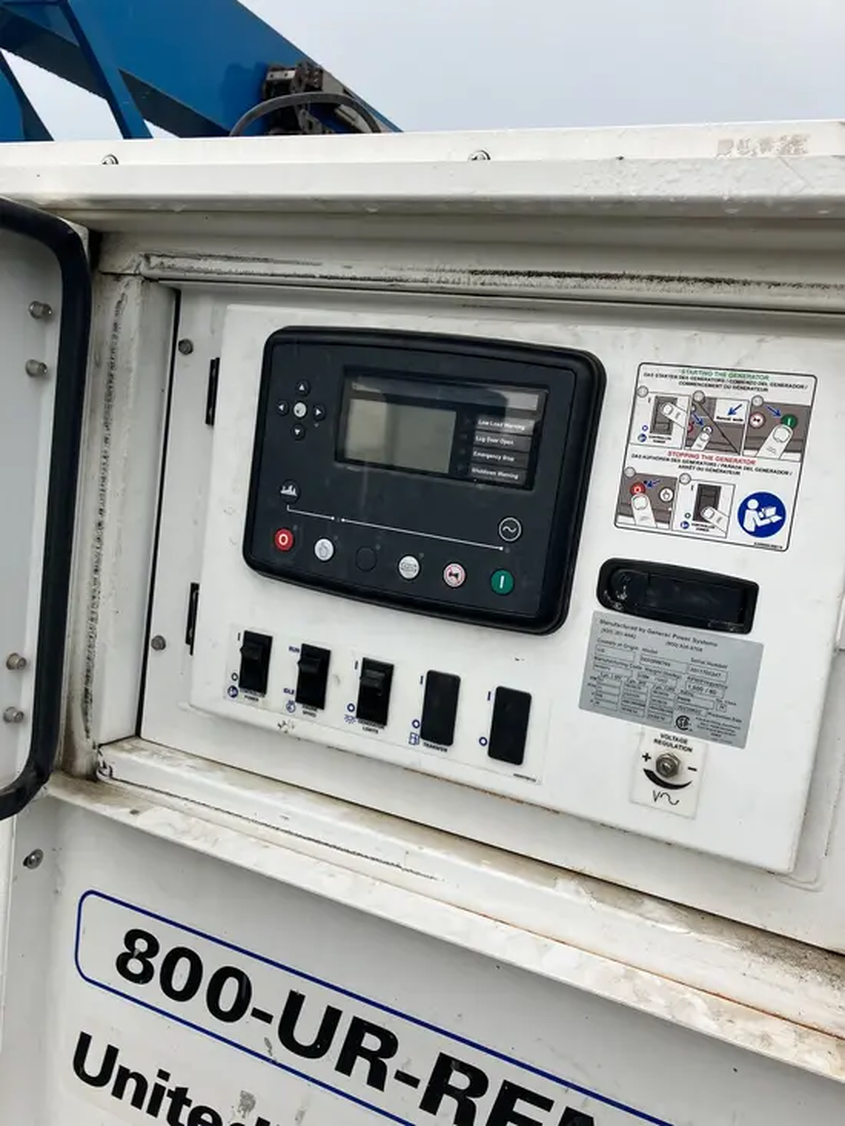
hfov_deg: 49.8
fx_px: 911
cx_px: 422
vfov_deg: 63.4
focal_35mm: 28
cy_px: 563
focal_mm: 3.99
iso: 32
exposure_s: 1/354
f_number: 1.8
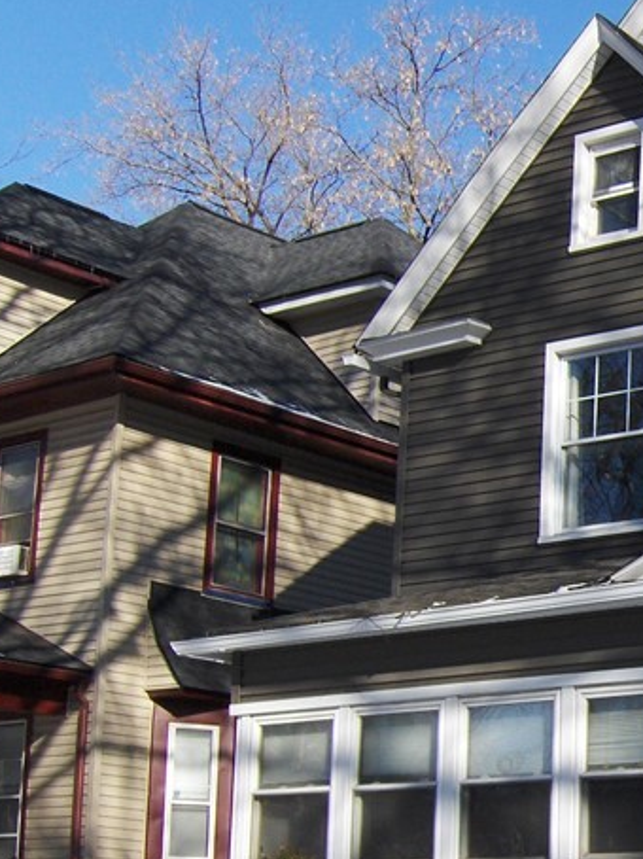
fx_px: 1958
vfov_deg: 24.6
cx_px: 849
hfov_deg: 17.4
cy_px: 564
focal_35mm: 79
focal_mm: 7.5
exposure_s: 1/719
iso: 100
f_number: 4.3
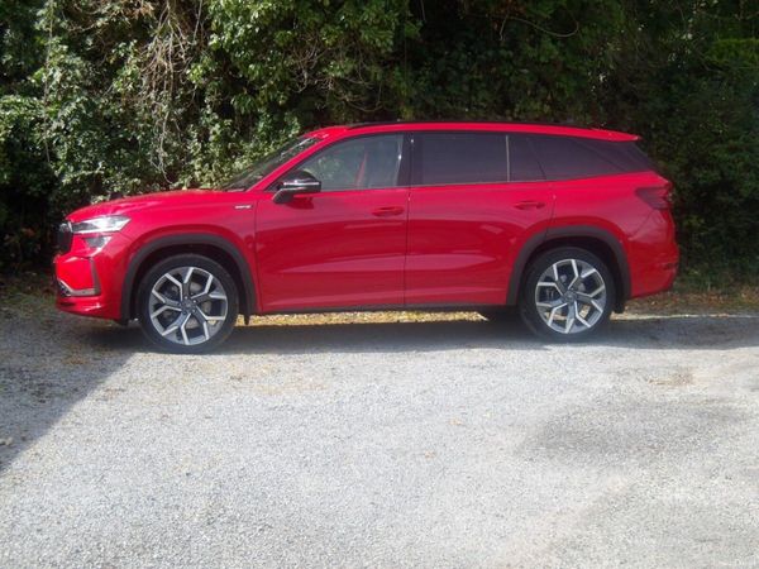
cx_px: 380
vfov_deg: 21.0
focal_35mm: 70
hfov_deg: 27.8
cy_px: 284
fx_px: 1535
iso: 100
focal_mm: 12.5
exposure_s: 1/228
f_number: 4.9
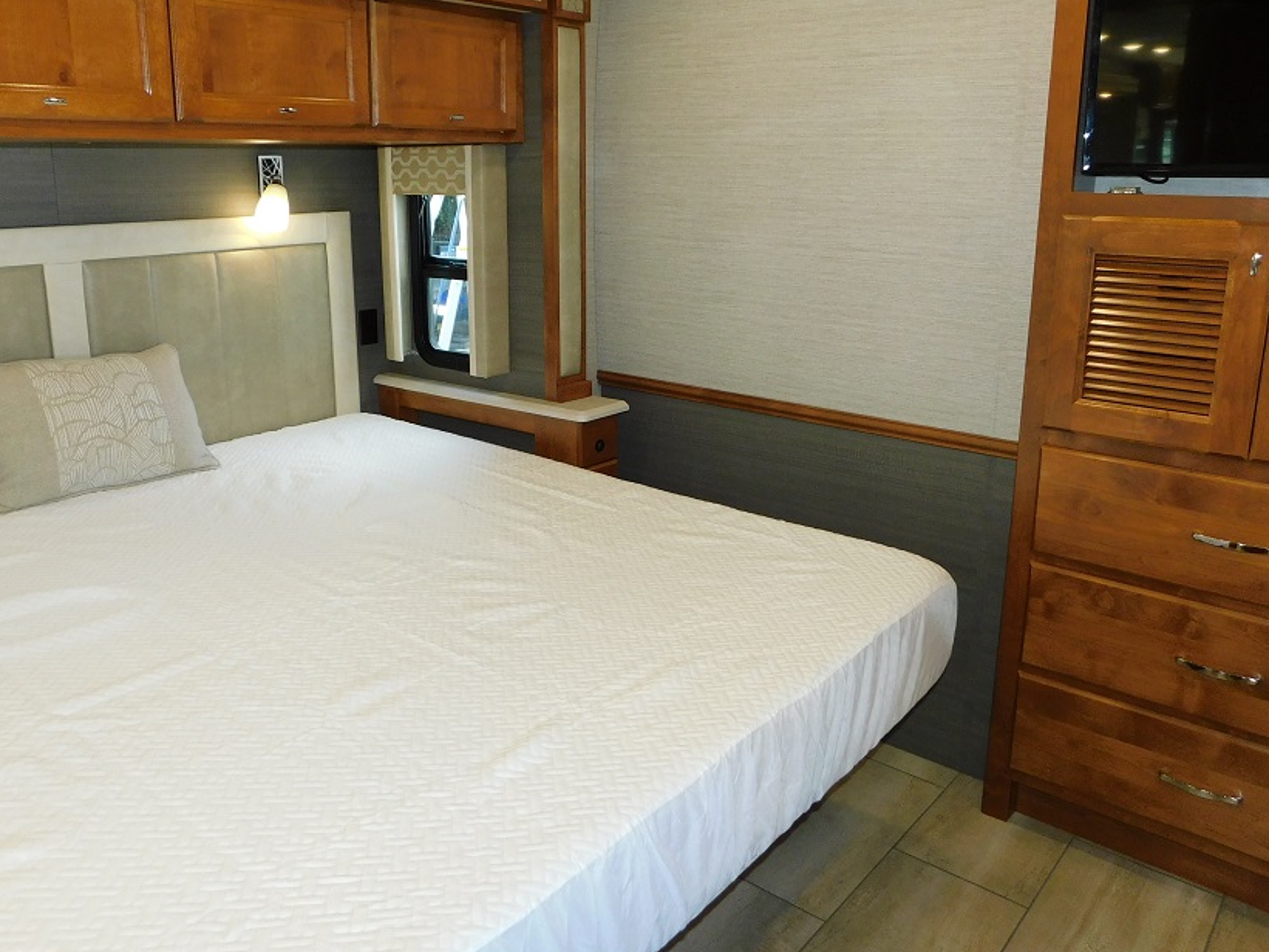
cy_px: 388
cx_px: 614
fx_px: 1027
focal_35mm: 28
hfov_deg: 63.4
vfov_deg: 49.5
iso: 200
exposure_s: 1/30
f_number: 3
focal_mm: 4
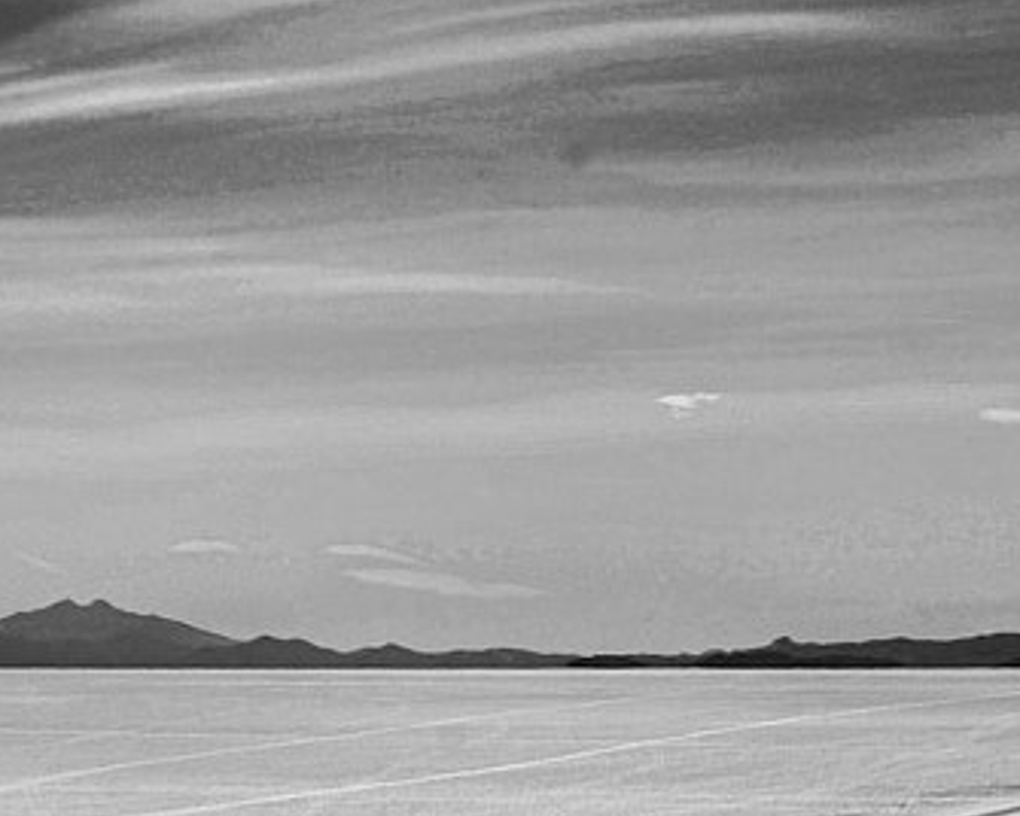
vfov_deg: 10.8
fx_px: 4196
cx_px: 1775
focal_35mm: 139
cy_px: 1070
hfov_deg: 12.7
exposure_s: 1/640
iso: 250
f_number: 13
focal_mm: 31
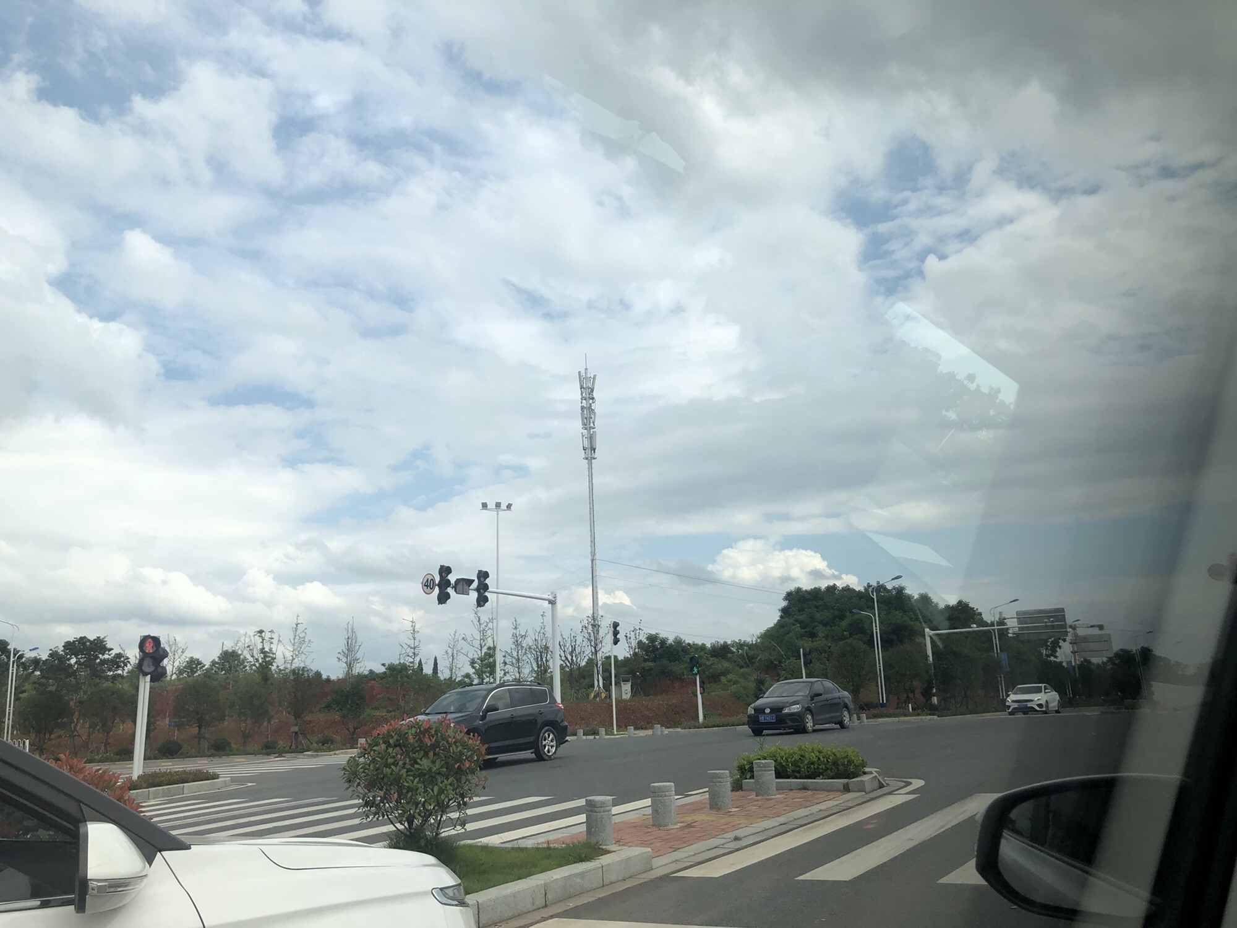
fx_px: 1001
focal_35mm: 28
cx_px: 618
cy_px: 464
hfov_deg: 63.4
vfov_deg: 49.7
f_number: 1.8
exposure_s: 1/1779
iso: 20
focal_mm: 3.99
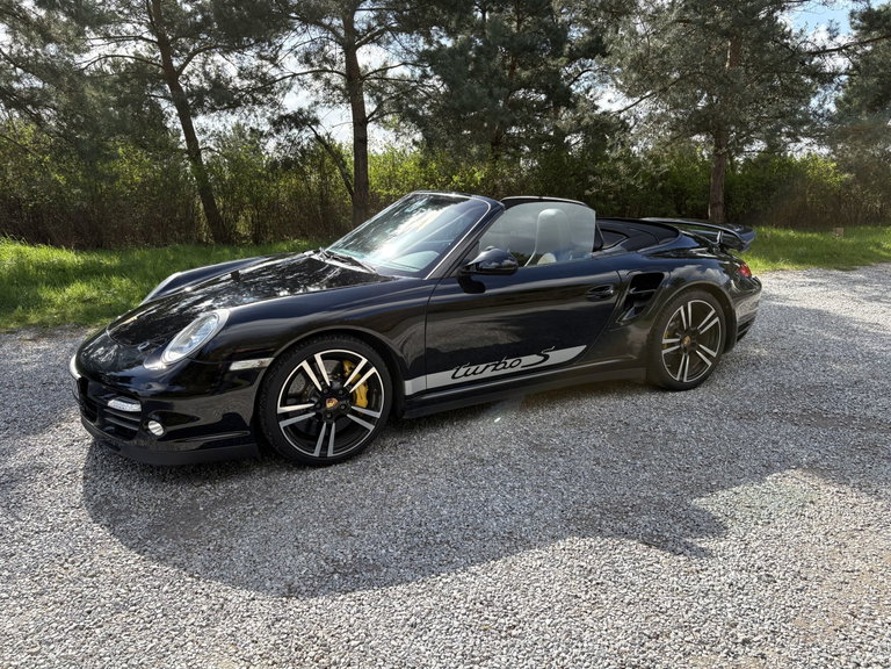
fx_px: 669
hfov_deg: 67.3
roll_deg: -0.8
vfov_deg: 53.1
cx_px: 446
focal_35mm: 26
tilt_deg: -11.5
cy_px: 334
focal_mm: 5.96
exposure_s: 1/1706
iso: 64
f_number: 1.6
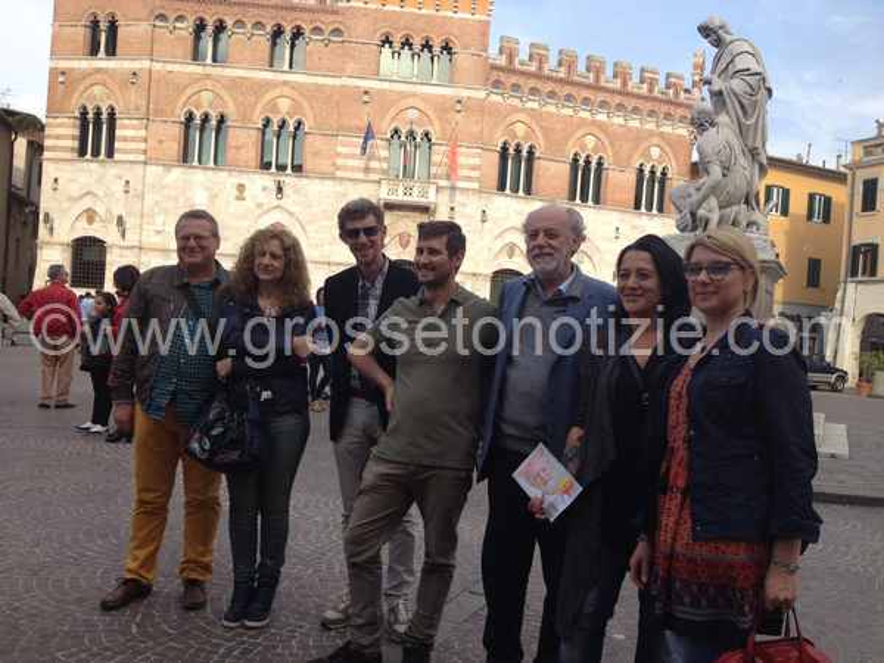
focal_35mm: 35
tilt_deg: -3.9
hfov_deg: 52.6
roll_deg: -4.7
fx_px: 894
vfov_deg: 40.7
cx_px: 442
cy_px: 332
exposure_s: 1/581
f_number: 2.4
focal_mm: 4.28
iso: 50
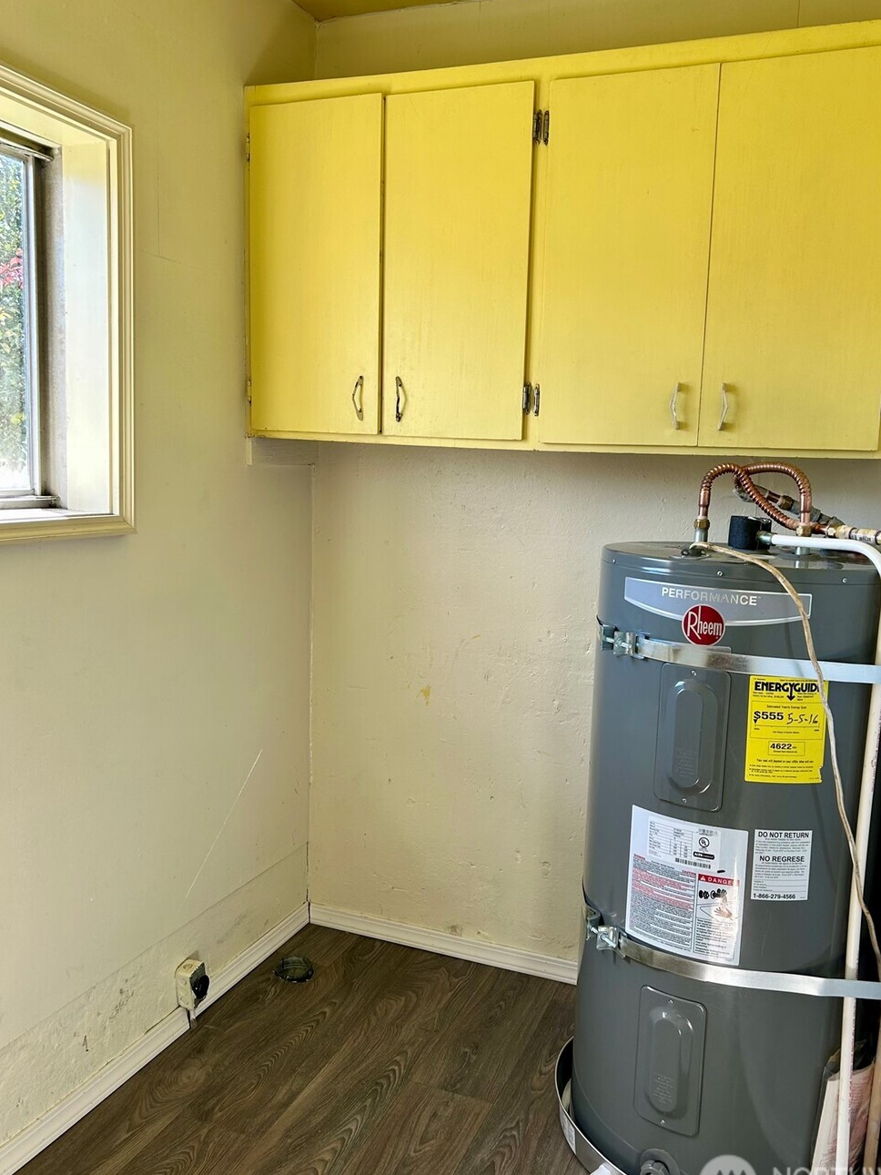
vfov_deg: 61.7
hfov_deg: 48.1
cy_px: 572
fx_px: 984
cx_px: 485
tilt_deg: -7.3
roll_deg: -3.4
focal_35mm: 29
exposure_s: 1/165
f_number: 1.5
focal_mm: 5.7
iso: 40
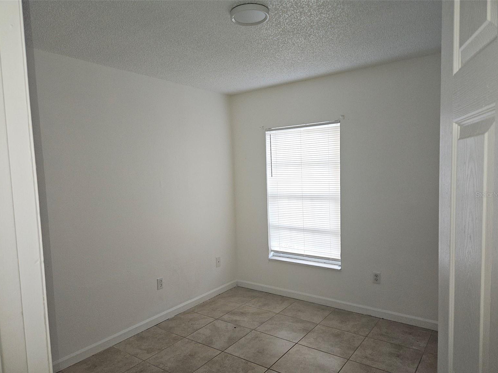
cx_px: 247
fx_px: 345
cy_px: 194
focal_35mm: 24
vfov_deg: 56.8
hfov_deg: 71.6
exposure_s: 1/60
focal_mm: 5.4
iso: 125
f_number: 1.8
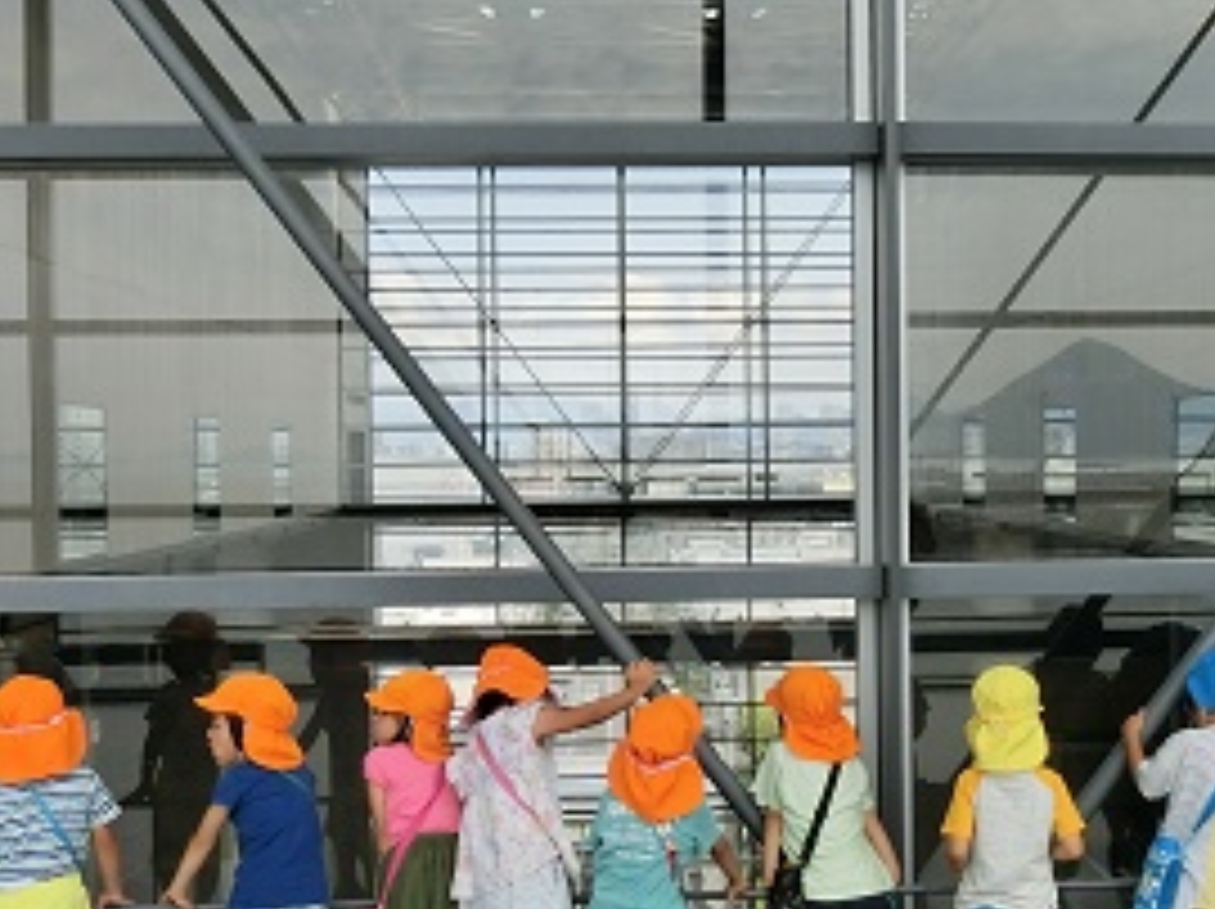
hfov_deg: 37.4
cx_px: 698
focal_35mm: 51
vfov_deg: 28.5
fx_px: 1788
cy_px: 482
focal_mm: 4.5
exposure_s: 1/1000
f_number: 3.5
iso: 125
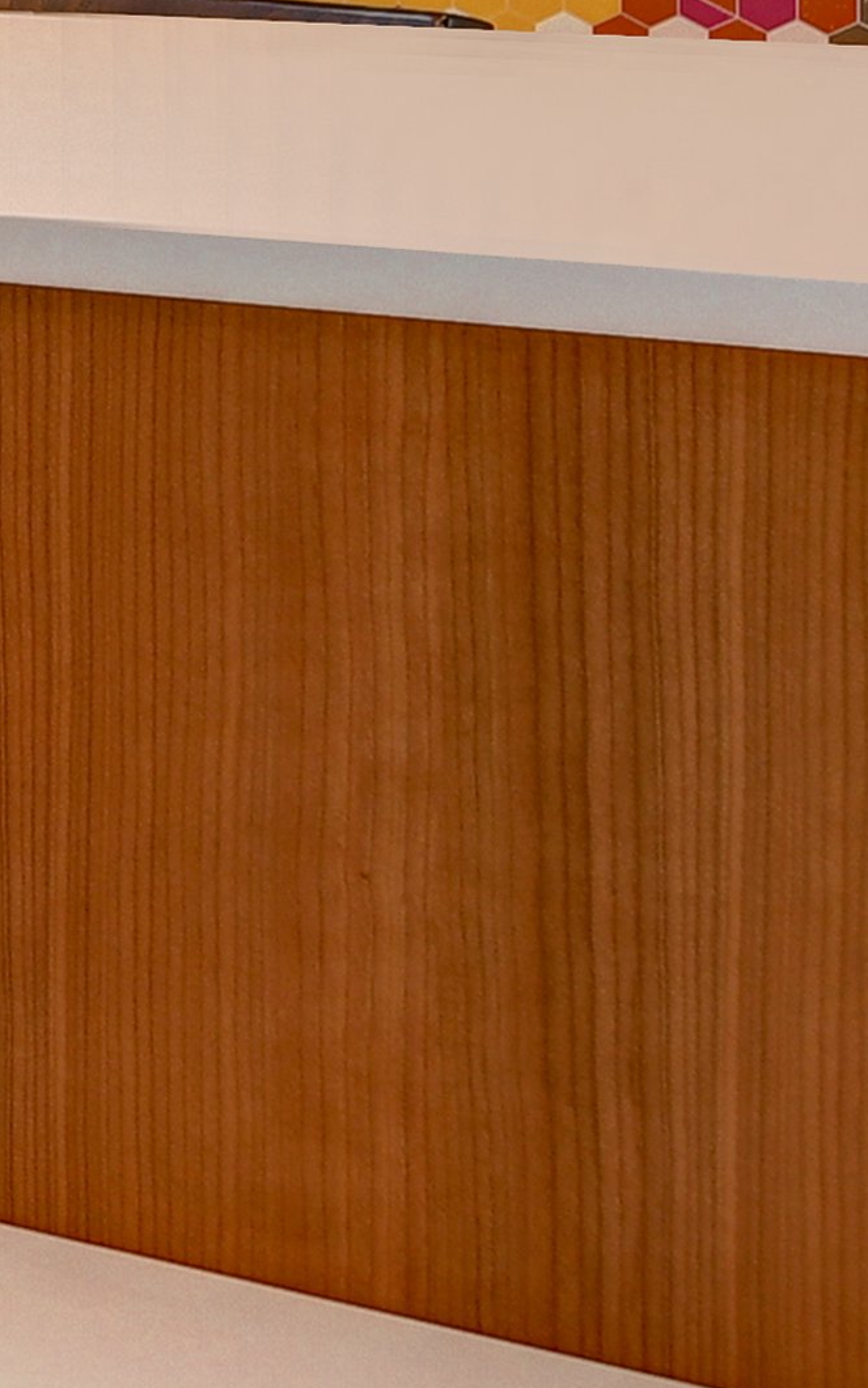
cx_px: -1888
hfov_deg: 9.9
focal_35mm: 91
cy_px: -345
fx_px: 3442
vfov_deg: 21.0
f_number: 7.1
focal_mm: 11.5
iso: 200
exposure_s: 1/4
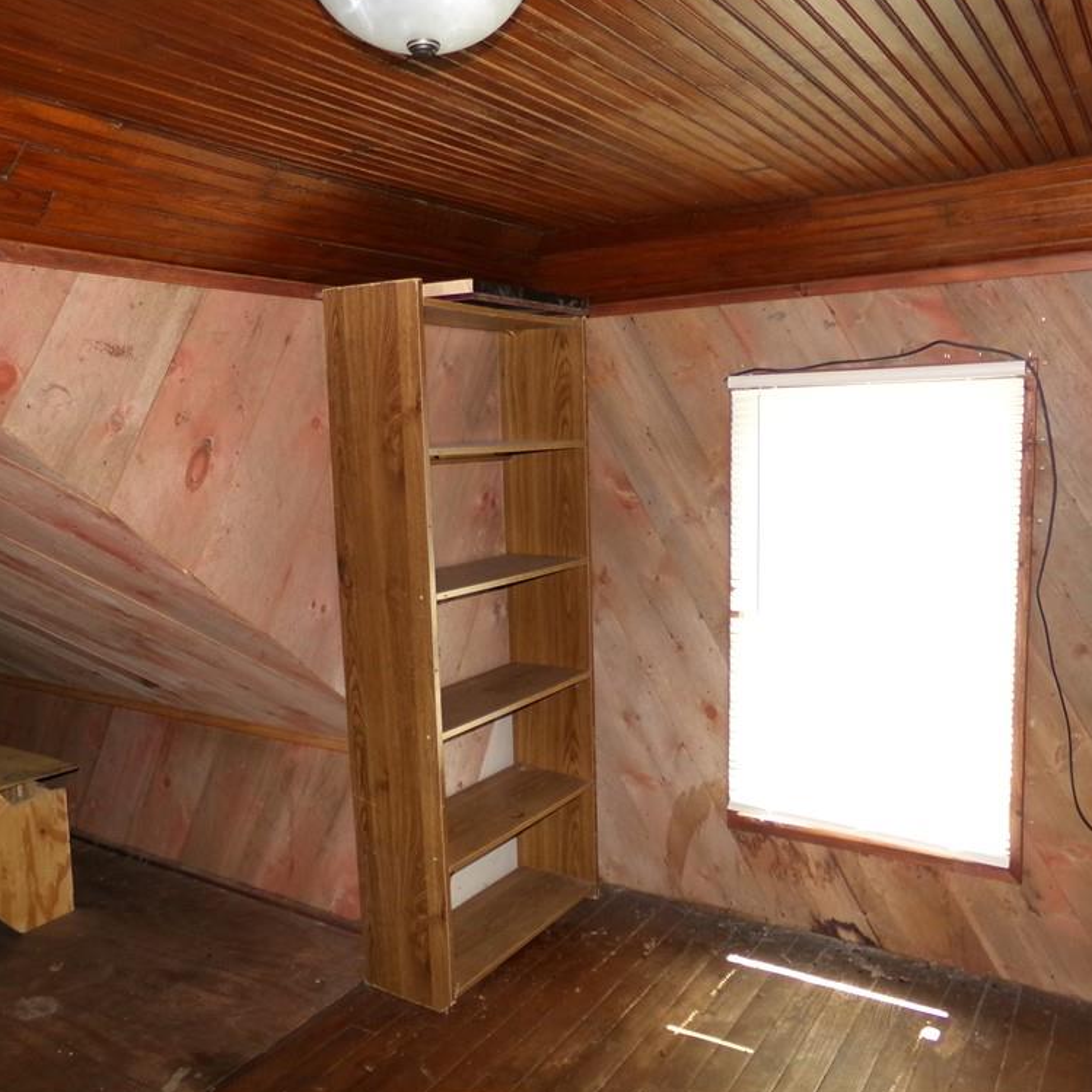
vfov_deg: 55.6
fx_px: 1035
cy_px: 539
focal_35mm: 29
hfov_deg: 55.6
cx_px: 532
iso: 224
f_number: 3.7
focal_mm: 4.3
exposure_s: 1/34
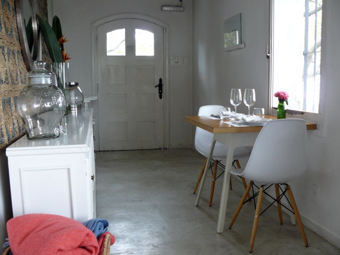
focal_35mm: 36
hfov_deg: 51.4
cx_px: 170
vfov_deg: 39.7
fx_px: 354
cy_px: 128
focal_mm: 6
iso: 125
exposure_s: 1/30
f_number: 2.8
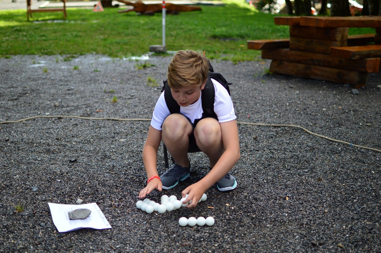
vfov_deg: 25.7
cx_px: 190
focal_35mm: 52
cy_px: 126
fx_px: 555
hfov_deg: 37.9
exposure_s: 1/1600
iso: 200
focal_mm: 35
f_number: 1.8
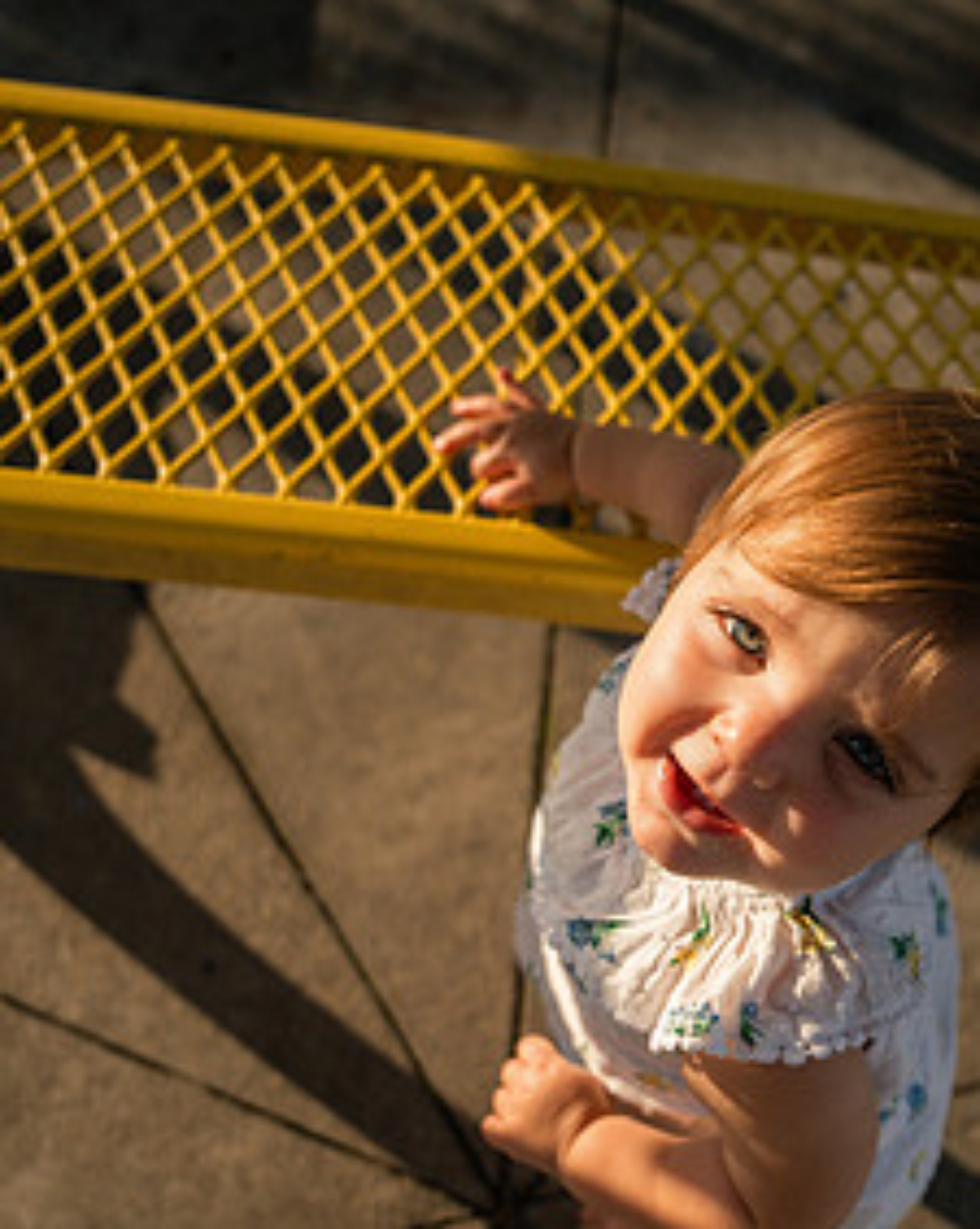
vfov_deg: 49.7
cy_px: 789
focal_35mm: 36
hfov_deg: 40.8
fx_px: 1307
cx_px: 610
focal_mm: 24
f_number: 3.2
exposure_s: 1/4000
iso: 250
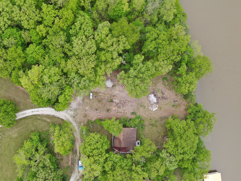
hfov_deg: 47.9
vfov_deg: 36.8
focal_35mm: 39
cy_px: 90
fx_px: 272
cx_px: 120
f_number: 3.4
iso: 100
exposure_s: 1/200
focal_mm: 6.77
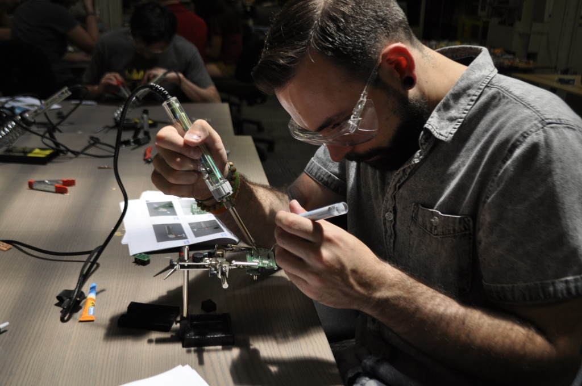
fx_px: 581
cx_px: 291
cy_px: 193
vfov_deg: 36.8
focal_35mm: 36
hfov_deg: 53.2
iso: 400
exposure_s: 1/250
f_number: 4
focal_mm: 24
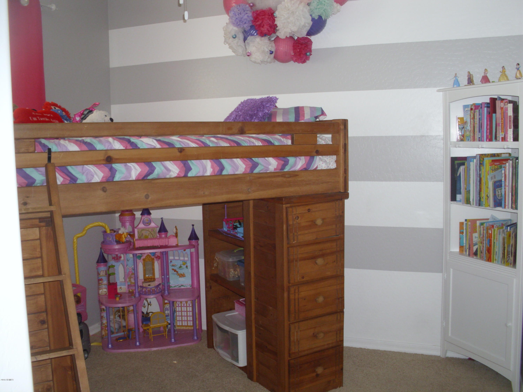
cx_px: 262
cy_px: 196
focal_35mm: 38
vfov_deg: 37.7
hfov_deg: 49.0
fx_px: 574
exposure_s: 1/60
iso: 200
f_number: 2.9
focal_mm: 6.3
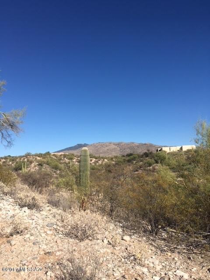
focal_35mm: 29
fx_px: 235
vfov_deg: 61.7
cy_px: 140
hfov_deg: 48.2
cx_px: 105
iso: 25
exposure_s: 1/2137
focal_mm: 4.15
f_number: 2.2
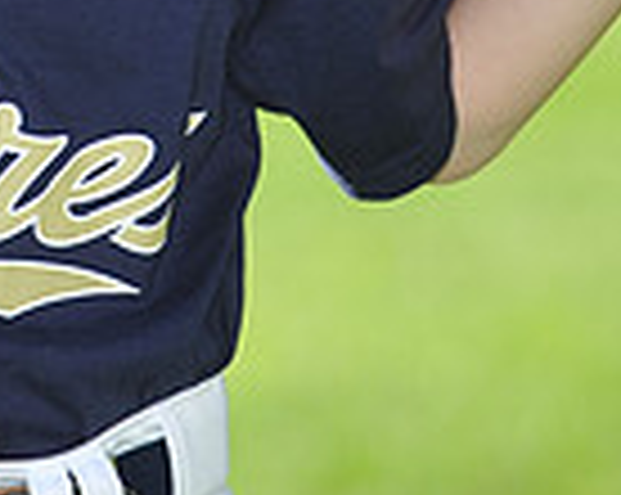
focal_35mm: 573
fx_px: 10516
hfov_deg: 3.4
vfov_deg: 2.7
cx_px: 18
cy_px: -356
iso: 200
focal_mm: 145
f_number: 4
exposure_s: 1/800
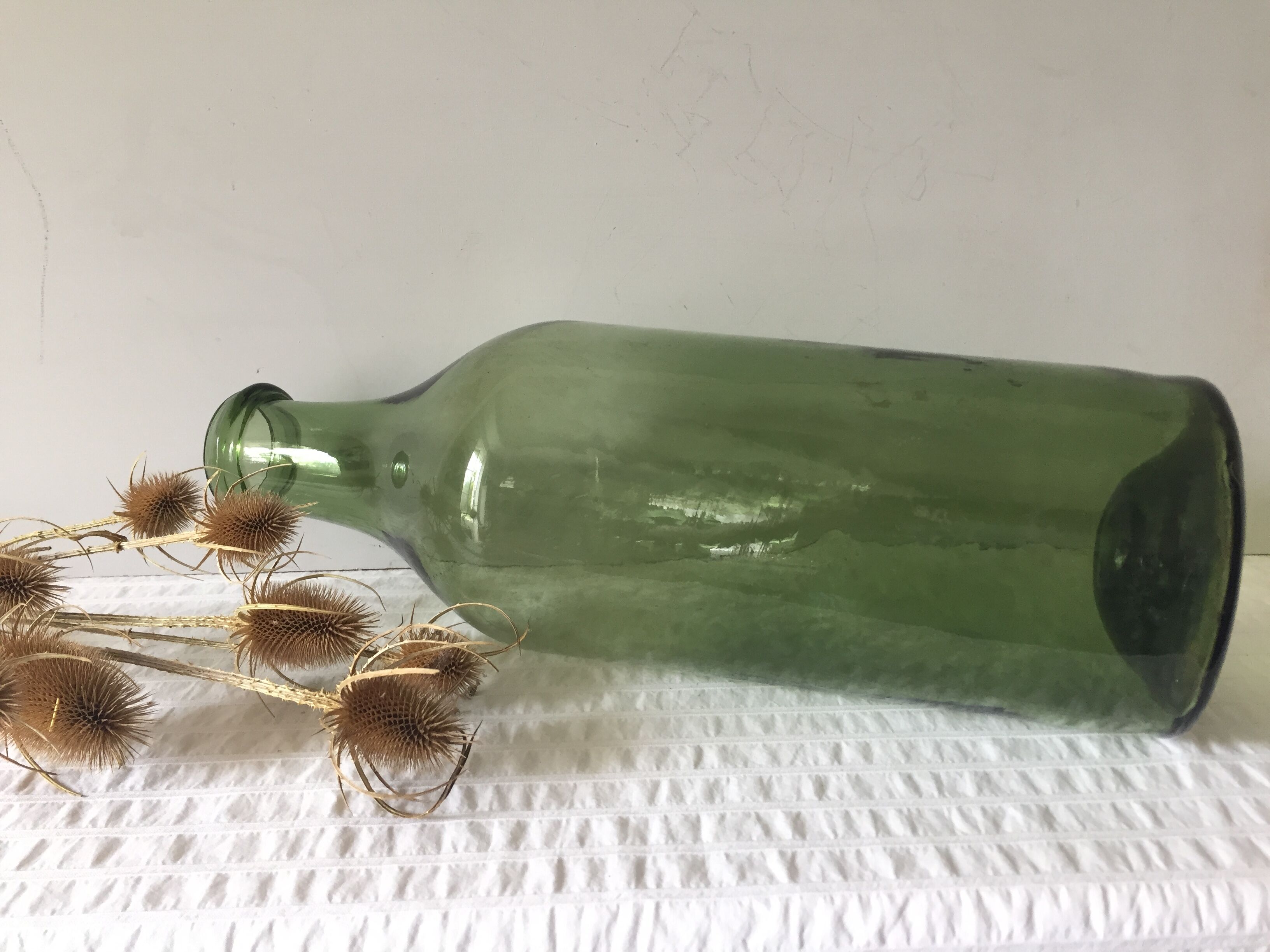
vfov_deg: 48.2
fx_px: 1064
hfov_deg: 61.7
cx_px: 635
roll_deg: +1.4
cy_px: 476
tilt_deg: -18.5
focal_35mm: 29
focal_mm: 4.15
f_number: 2.2
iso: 40
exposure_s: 1/33
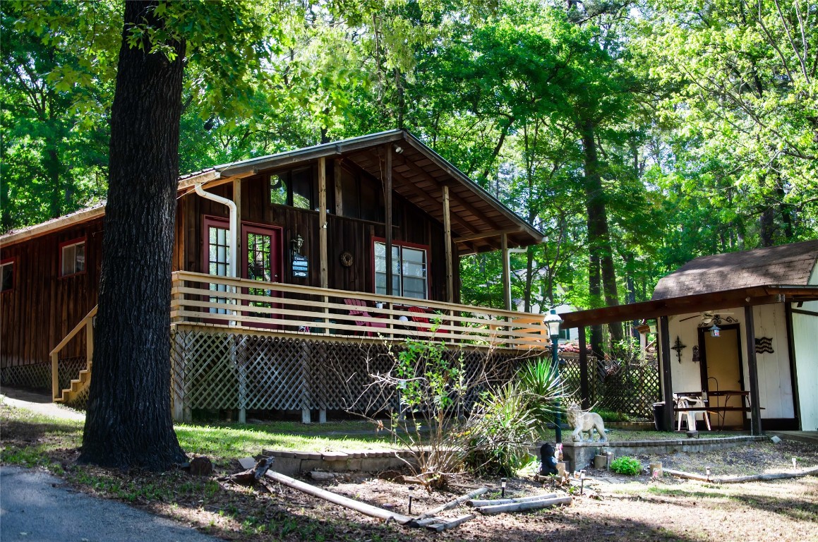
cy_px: 271
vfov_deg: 29.7
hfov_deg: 43.7
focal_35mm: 45
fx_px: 1021
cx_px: 409
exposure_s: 1/250
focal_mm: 30
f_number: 5.6
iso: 200
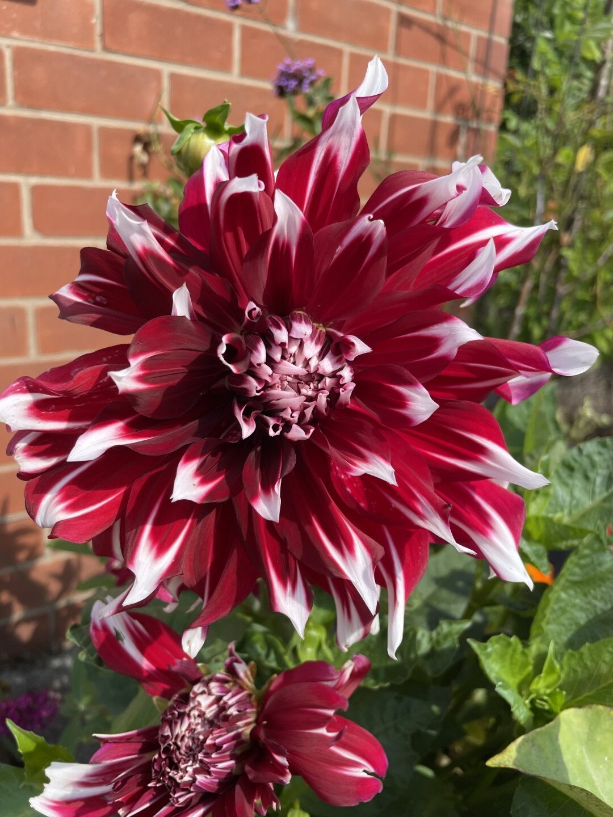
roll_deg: -2.5
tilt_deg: -16.7
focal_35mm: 26
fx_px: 614
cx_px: 306
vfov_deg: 67.3
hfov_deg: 53.1
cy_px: 408
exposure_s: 1/744
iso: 32
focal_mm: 4.2
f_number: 1.6
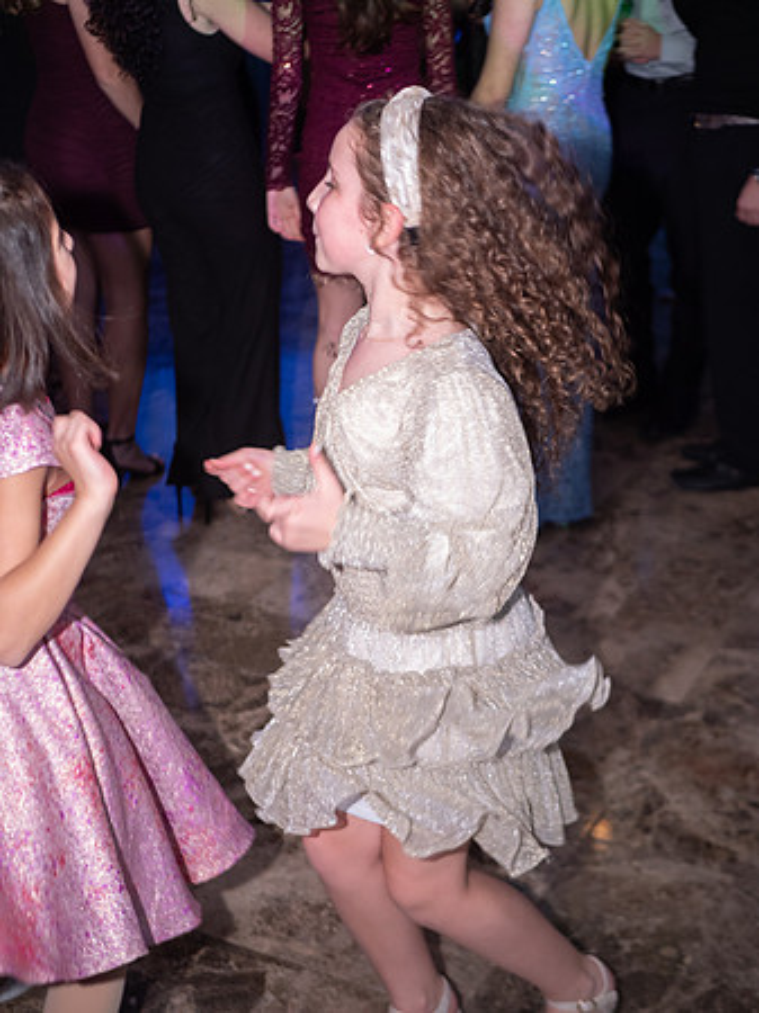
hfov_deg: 29.1
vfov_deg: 38.2
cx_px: 380
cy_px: 506
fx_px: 1463
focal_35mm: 50
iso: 800
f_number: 1.7
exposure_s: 1/160
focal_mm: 25
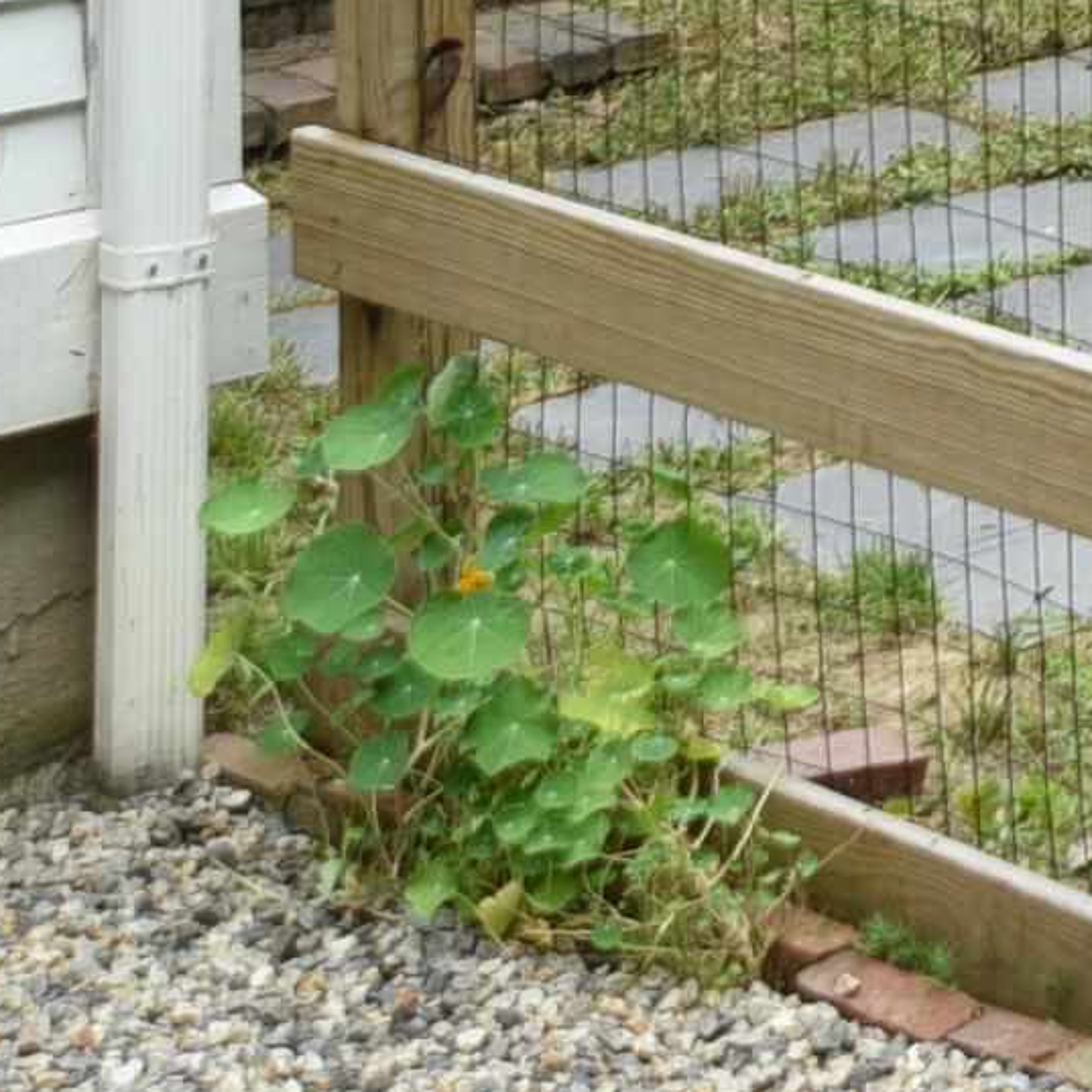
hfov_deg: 10.6
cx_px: 2542
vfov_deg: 11.3
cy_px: -937
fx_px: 5104
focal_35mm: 143
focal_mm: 30
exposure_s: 1/60
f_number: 5.6
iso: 100
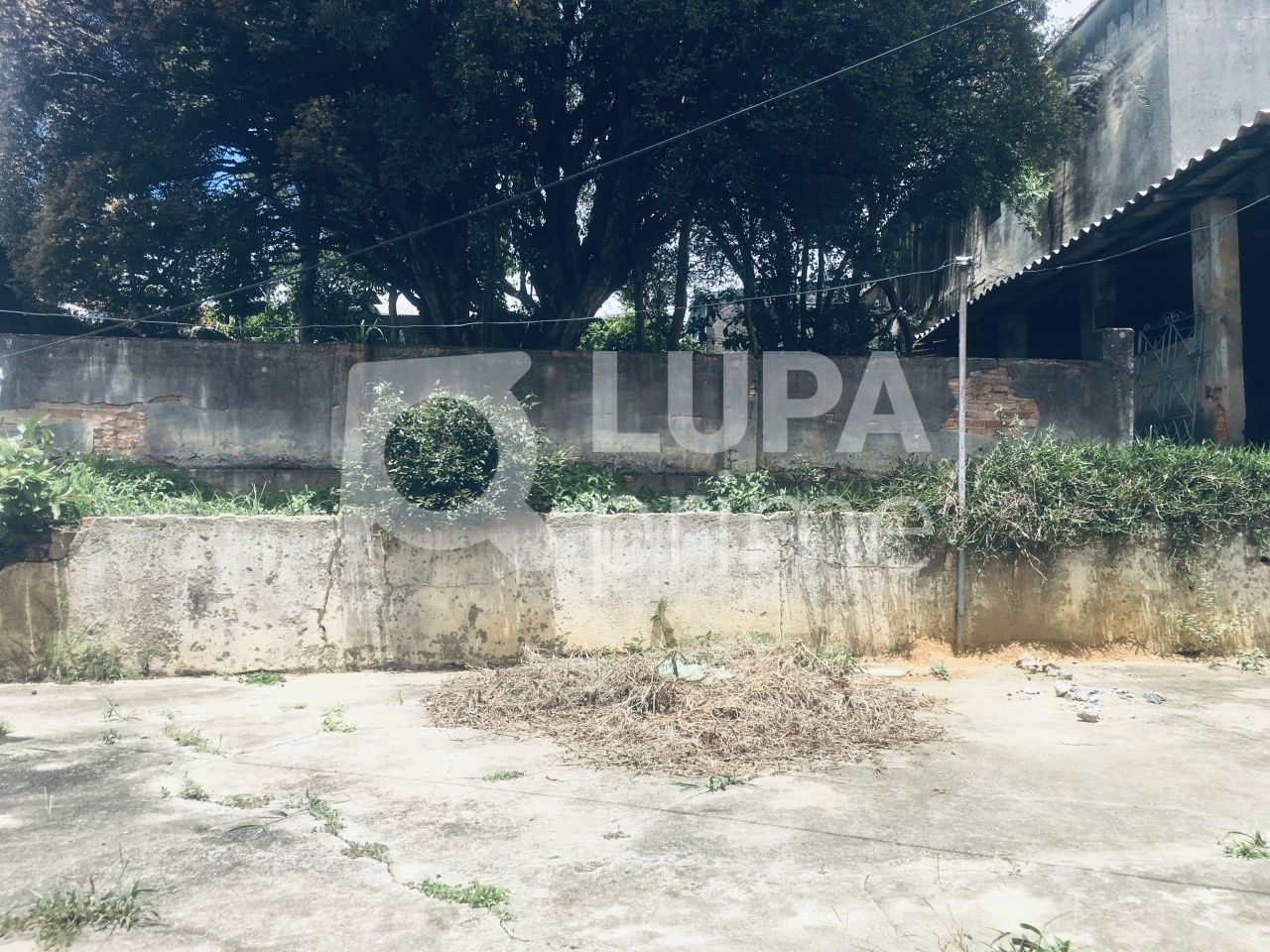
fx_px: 1064
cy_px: 476
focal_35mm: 29
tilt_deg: +6.5
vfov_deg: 48.2
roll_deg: -0.3
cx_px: 635
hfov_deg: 61.7
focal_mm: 4.15
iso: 25
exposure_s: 1/1068
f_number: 2.2
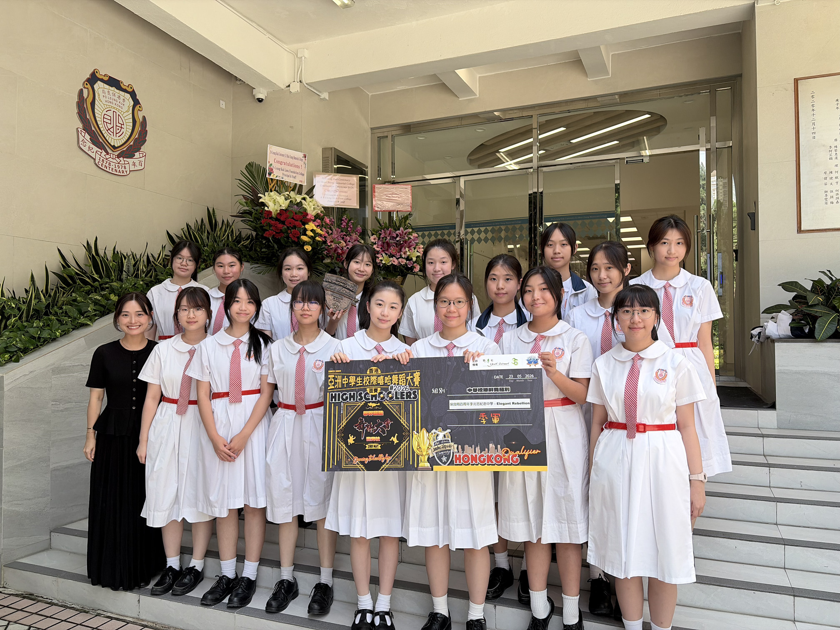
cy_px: 315
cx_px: 420
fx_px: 631
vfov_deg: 53.1
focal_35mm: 26
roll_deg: -0.1
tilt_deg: +1.9
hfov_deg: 67.3
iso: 50
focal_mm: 5.96
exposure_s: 1/468
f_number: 1.6
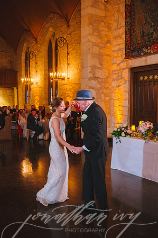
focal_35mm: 36
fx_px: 238
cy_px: 119
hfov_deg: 36.8
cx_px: 79
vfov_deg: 53.2
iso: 3200
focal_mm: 36
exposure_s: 1/125
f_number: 2.8
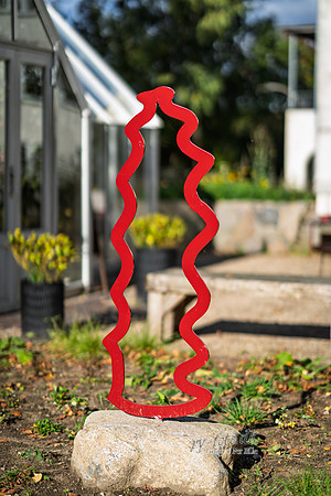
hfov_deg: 16.1
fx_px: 1172
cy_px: 248
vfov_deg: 23.9
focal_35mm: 85
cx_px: 166
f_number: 1.4
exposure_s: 1/3200
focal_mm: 85
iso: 64
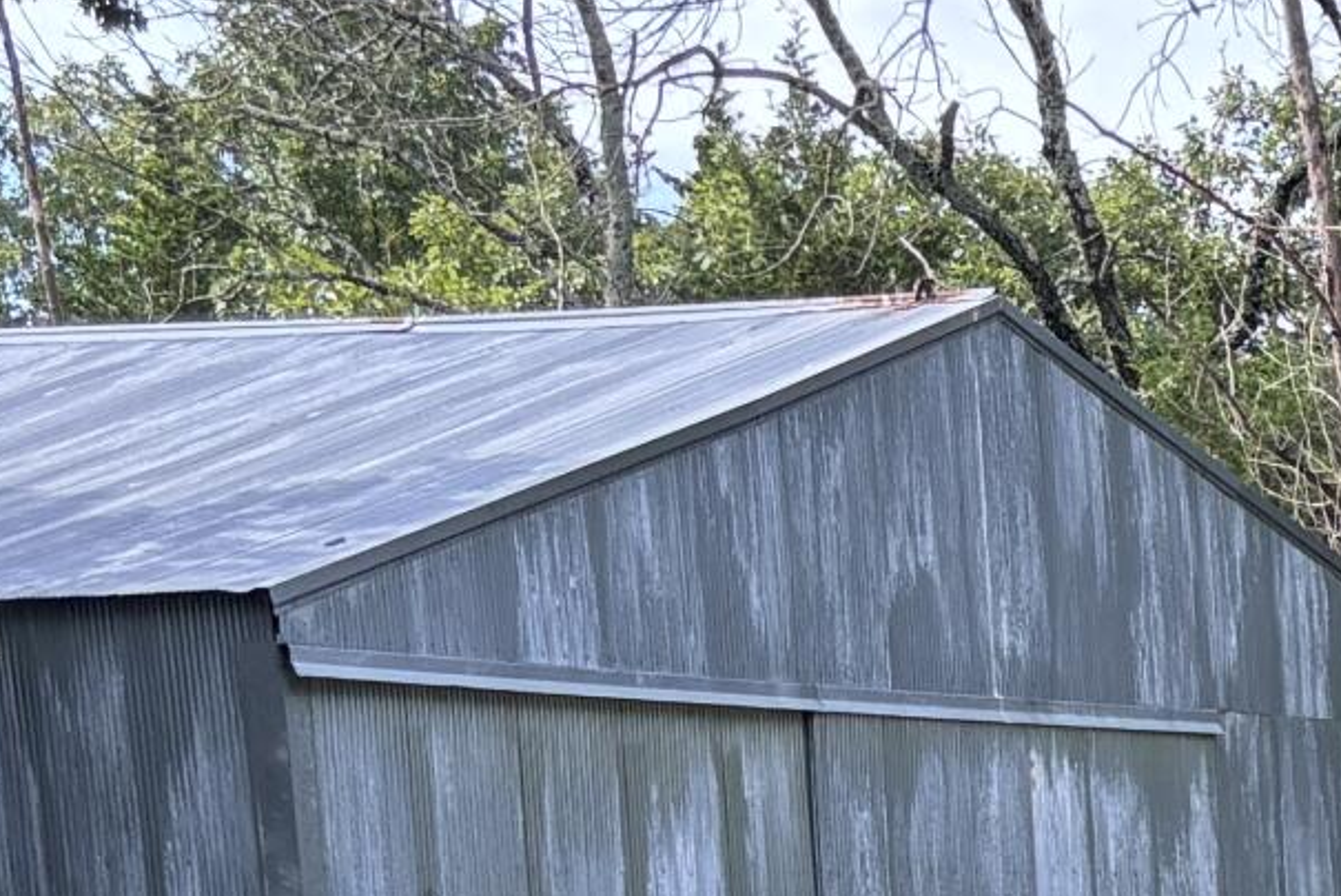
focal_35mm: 134
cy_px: 1737
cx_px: 2529
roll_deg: +0.5
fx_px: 4994
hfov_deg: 13.5
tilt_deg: -9.8
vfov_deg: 9.6
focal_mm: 5.96
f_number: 1.6
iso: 50
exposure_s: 1/400
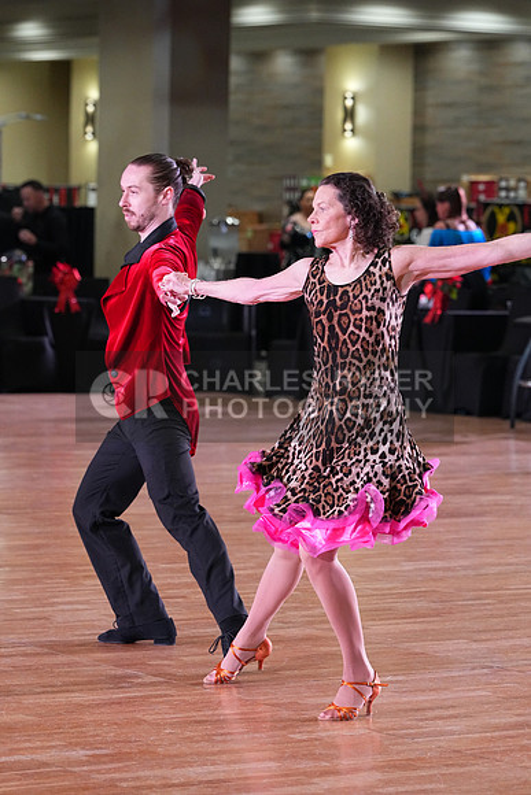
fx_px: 3405
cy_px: 398
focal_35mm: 154
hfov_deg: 8.9
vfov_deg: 13.3
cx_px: 266
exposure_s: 1/320
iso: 5000
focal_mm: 154
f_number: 5.6
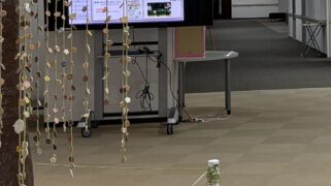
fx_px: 991
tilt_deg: +3.6
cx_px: 338
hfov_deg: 18.4
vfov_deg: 10.4
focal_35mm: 113
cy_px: -68
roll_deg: +2.0
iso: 125
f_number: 1.6
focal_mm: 5.96
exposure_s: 1/100
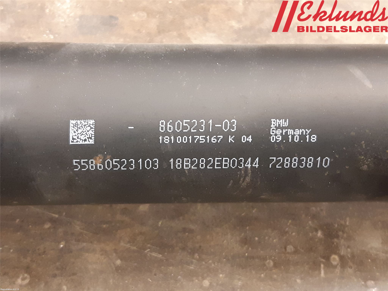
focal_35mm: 26
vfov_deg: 53.1
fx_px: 291
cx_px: 194
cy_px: 146
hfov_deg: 67.3
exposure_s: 1/25
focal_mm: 3.93
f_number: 1.7
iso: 400
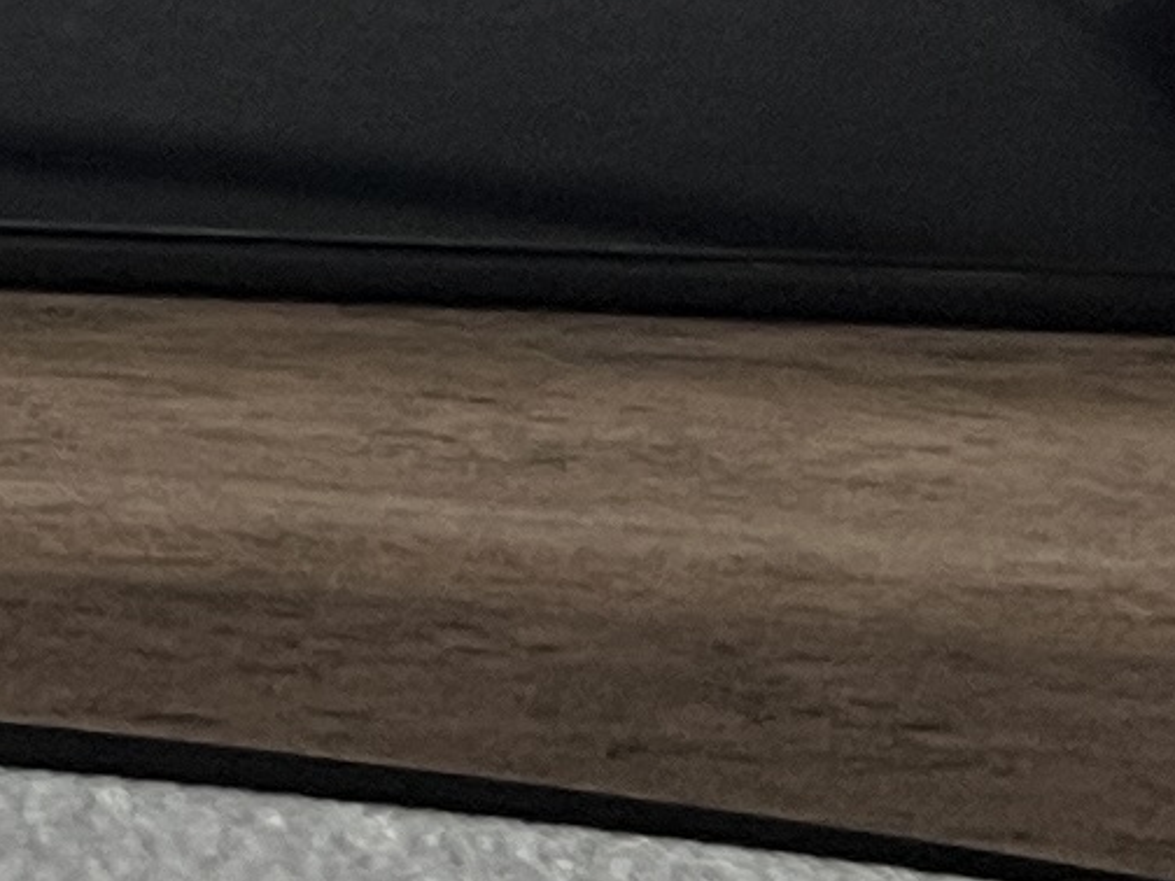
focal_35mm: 208
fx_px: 7060
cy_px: -827
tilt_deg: -26.9
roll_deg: -4.0
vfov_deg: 6.9
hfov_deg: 9.1
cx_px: -881
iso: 100
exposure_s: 1/49
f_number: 1.6
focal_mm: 5.1
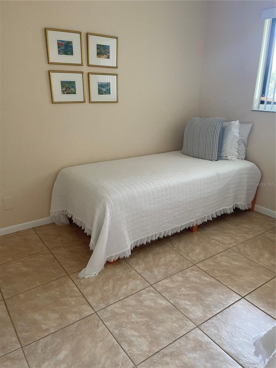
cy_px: 184
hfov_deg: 53.1
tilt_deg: -19.6
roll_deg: -2.9
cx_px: 138
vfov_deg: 67.3
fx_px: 276
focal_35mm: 26
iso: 125
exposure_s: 1/60
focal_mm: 4.2
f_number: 1.6
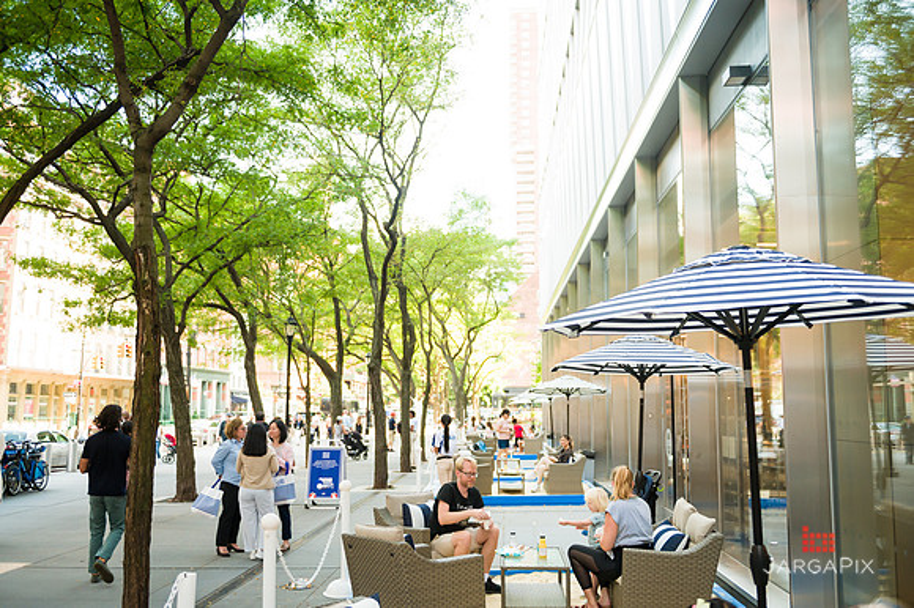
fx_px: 812
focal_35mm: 32
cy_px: 304
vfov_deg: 41.1
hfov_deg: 58.7
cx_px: 457
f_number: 3.2
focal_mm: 32
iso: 800
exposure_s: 1/500
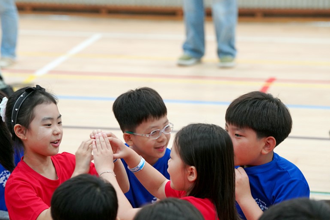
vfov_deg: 9.9
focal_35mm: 139
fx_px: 1274
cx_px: 152
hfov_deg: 14.8
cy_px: 108
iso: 2000
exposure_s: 1/160
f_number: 4
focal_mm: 119
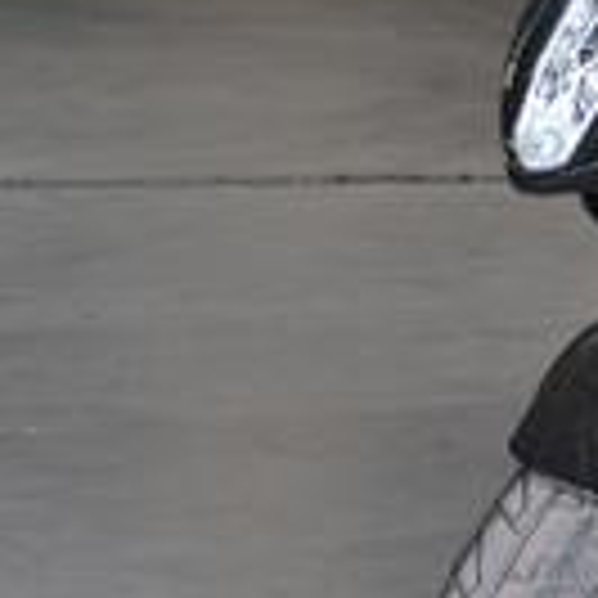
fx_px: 2795
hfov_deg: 11.4
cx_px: 1041
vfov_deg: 12.2
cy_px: 173
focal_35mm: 143
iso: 400
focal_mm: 24
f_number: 4
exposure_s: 1/30
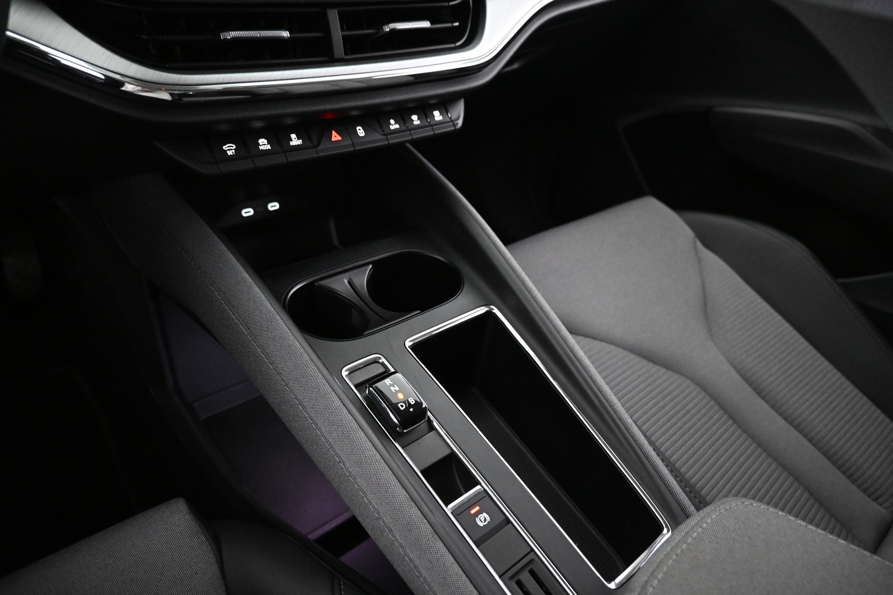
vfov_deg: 53.1
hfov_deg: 73.7
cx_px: 446
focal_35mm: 24
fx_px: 595
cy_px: 298
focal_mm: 16
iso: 4000
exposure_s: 1/40
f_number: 3.5
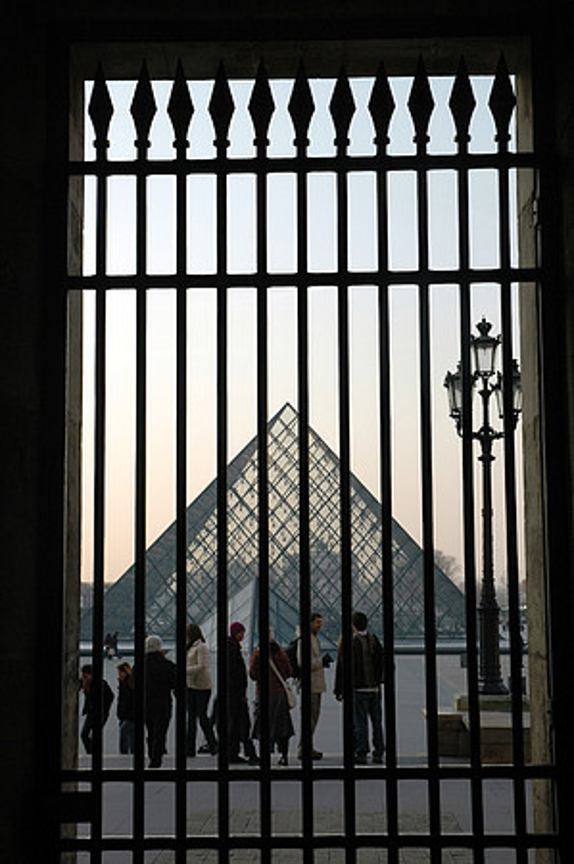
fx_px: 1438
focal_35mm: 60
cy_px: 432
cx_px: 287
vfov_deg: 33.4
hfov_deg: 22.6
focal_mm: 40
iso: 400
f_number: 9
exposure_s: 1/250
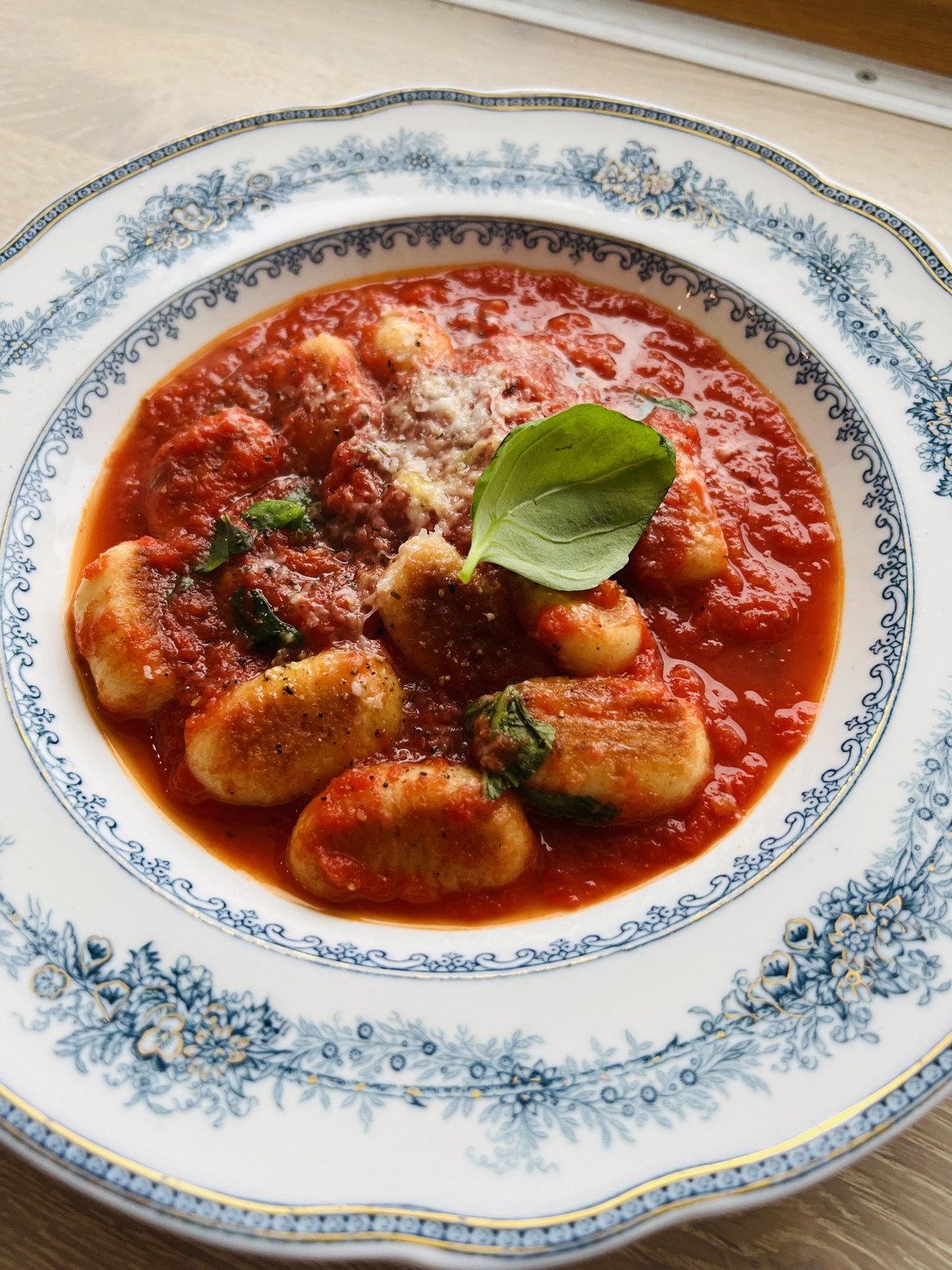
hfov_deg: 53.1
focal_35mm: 26
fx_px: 953
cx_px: 476
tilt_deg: -59.3
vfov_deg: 67.3
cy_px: 635
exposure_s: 1/121
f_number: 1.5
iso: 100
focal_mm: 5.7
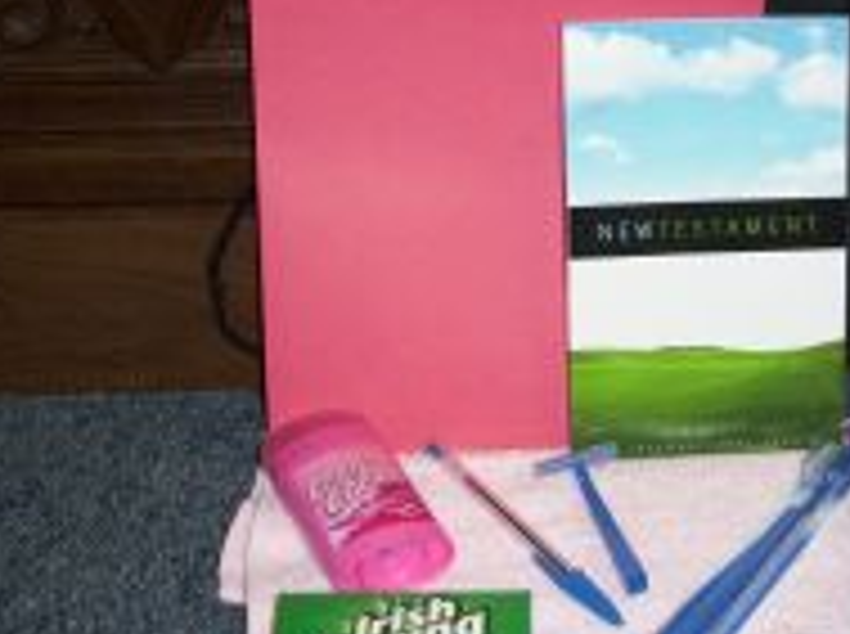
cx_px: 612
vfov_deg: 23.2
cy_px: 243
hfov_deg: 30.4
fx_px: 1544
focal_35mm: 63
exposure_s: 1/40
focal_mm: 5.7
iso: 80
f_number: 2.9
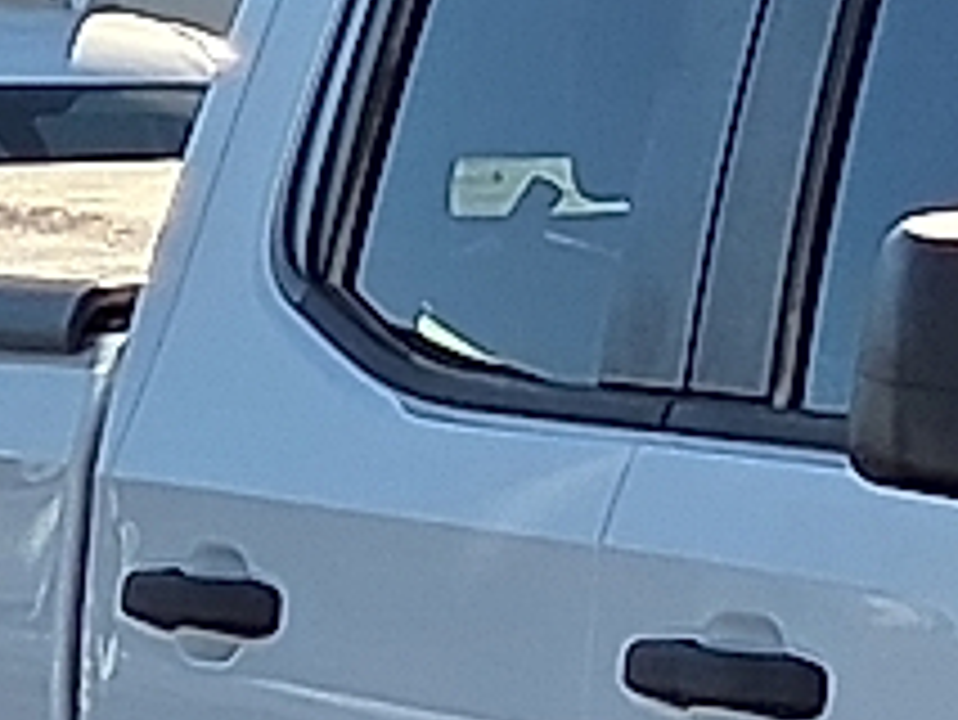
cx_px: 2249
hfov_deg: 6.8
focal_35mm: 278
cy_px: 904
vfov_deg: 5.3
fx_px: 7698
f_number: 1.8
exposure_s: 1/2000
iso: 25
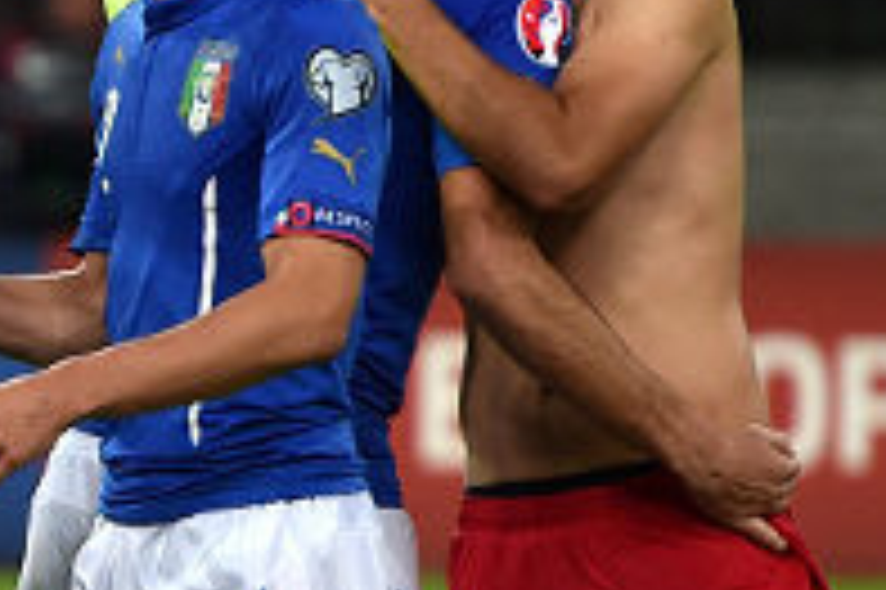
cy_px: 338
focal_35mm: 654
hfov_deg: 3.2
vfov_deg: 2.1
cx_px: -103
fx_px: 16082
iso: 1250
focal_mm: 280
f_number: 4
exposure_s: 1/1000
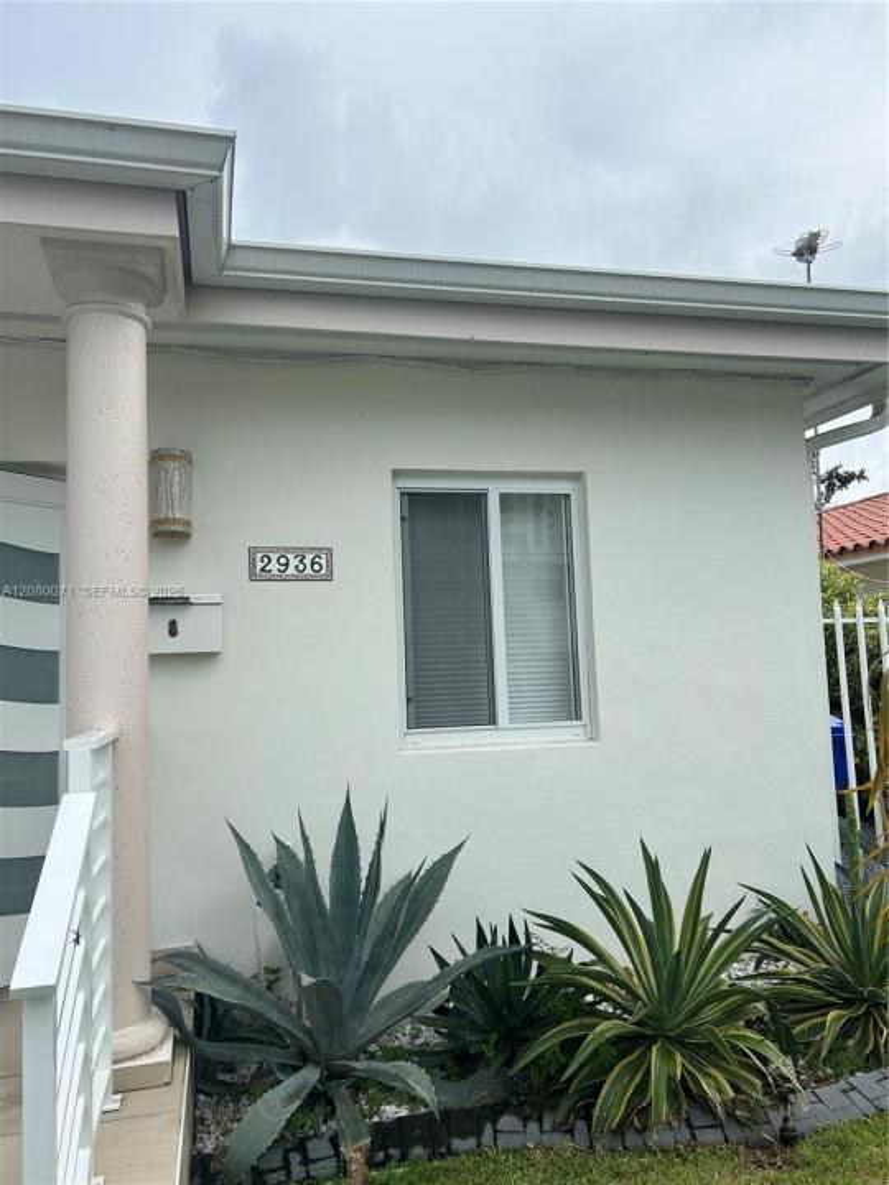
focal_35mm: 26
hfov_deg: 53.1
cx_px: 444
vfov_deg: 67.3
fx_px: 890
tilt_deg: +4.0
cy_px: 592
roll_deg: +1.9
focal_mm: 5.7
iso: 50
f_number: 1.5
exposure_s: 1/2632
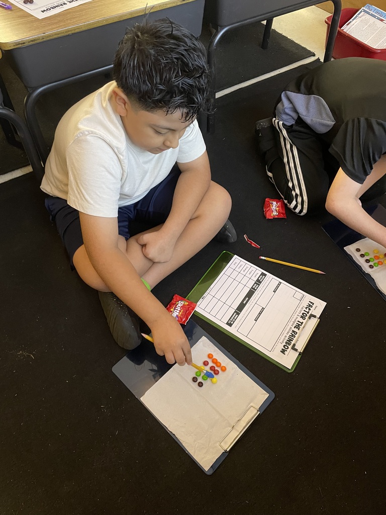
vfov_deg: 67.3
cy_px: 258
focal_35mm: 26
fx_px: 387
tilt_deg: -52.9
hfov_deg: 53.1
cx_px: 193
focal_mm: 4.2
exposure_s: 1/30
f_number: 1.6
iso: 500
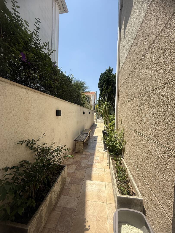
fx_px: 94
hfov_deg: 85.7
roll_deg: -1.4
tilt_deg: -0.6
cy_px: 116
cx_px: 88
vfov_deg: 102.1
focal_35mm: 14
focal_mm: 2.22
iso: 50
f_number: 2.2
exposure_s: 1/1656
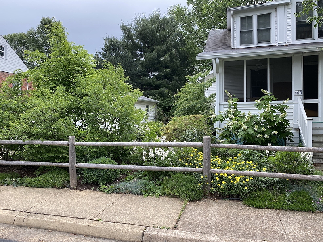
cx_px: 162
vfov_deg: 53.1
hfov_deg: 67.3
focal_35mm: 26
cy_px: 121
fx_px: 243
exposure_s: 1/296
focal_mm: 4.25
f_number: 1.8
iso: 32
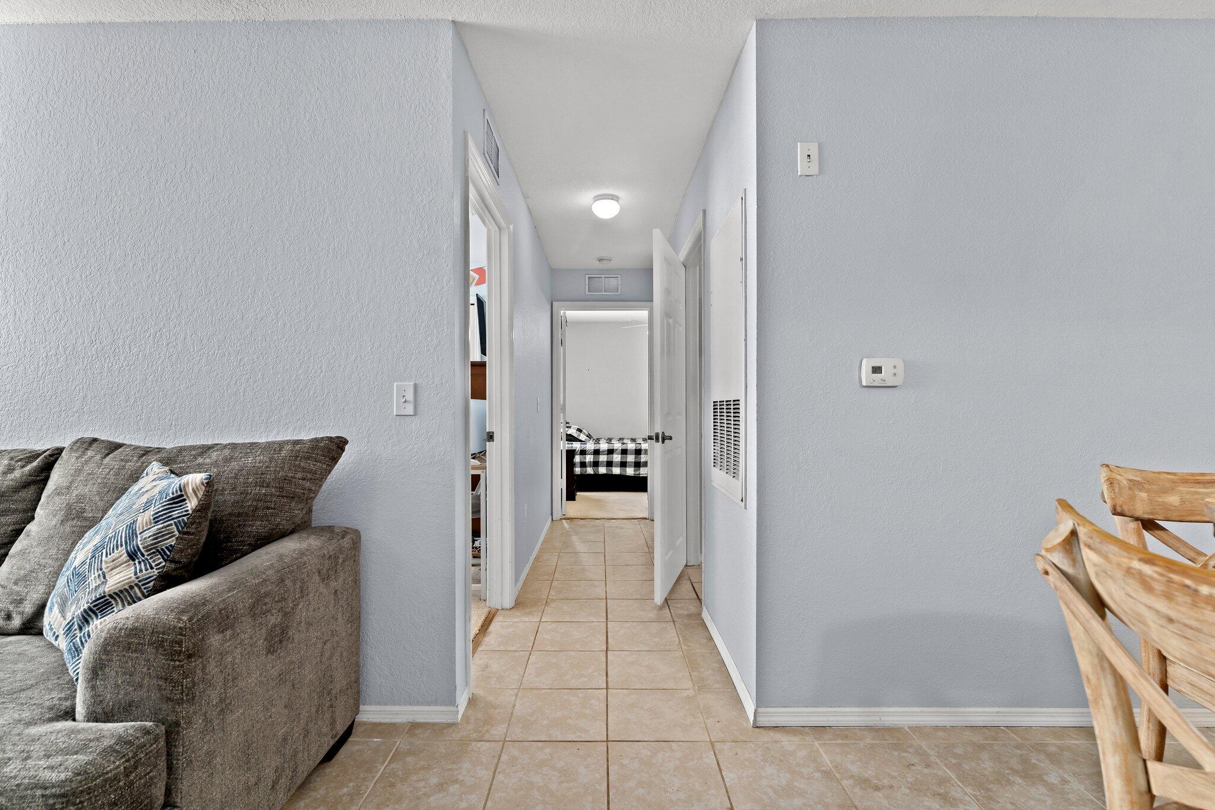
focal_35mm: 16
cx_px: 608
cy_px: 405
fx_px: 550
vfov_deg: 72.7
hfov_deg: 95.7
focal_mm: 16.3
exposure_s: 1/2.5
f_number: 8
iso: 400
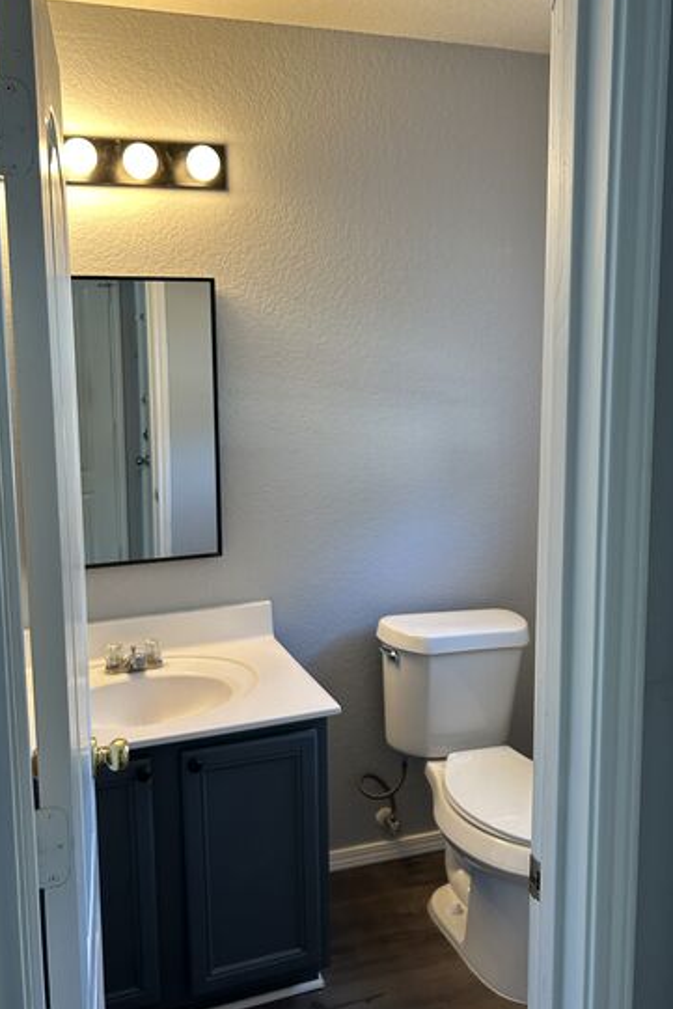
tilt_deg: -8.2
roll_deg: +0.3
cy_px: 477
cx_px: 319
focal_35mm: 32
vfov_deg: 58.7
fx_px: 897
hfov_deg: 41.1
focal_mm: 5.7
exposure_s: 1/60
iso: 125
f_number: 1.5
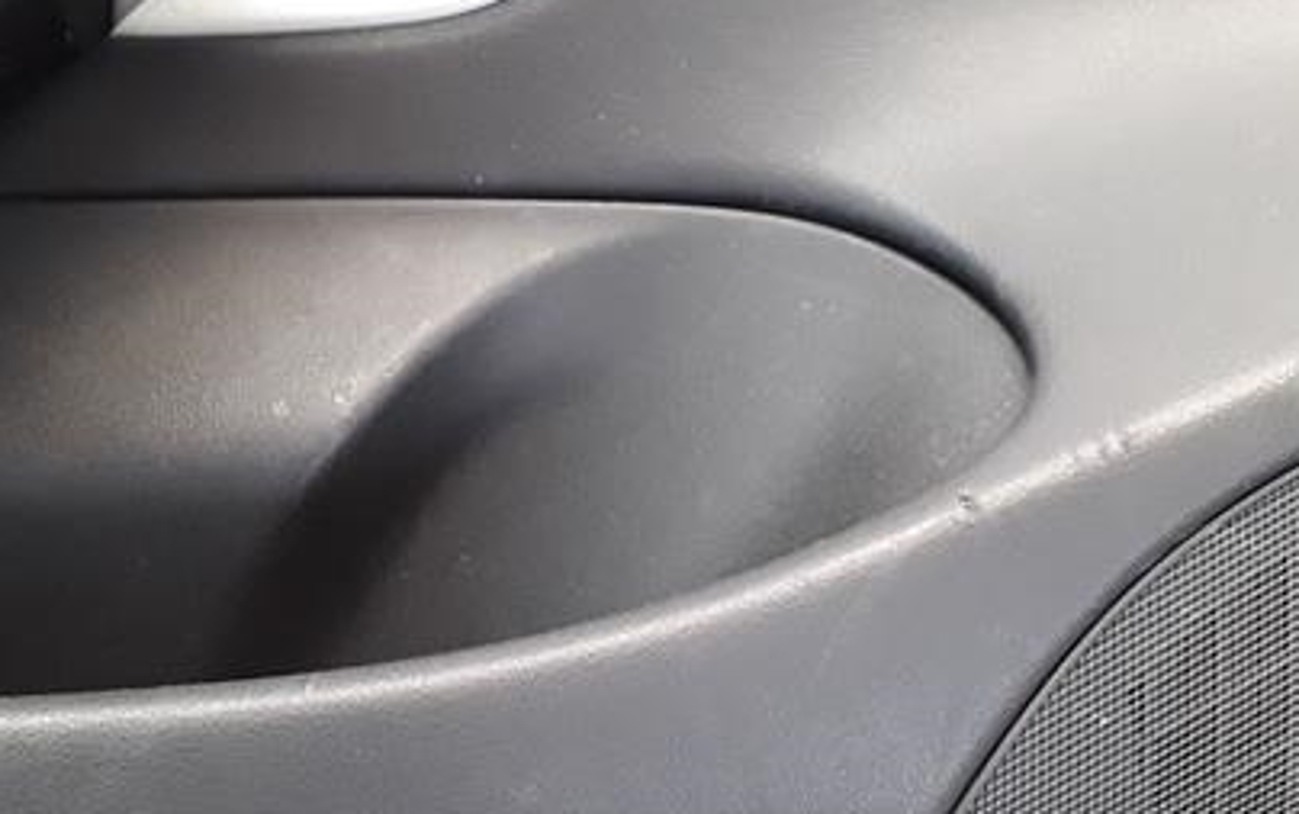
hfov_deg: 42.6
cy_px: 582
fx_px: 1665
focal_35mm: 47
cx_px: 614
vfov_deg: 27.2
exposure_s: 1/50
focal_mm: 2.91
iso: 160
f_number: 1.9
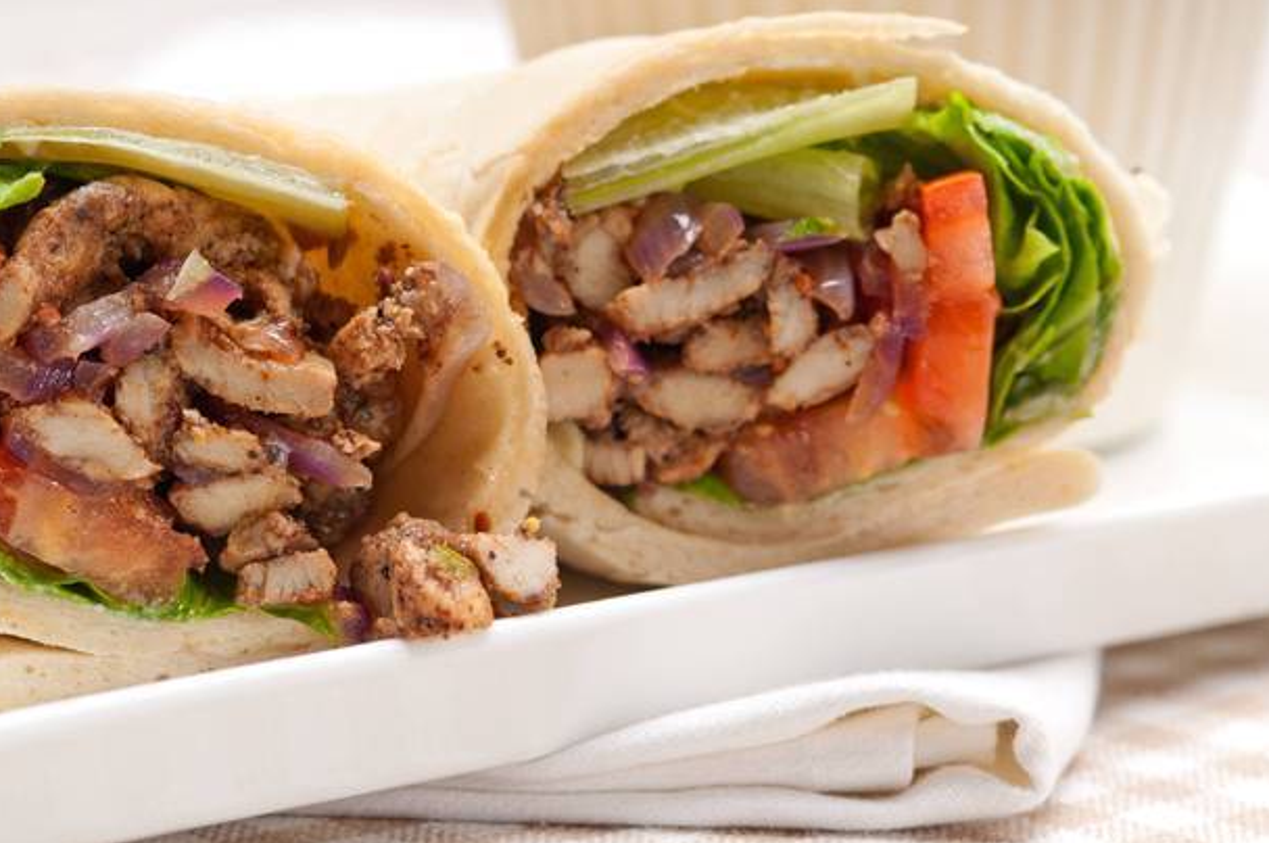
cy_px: 409
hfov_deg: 12.0
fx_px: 6040
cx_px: 584
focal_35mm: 172
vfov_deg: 8.0
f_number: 8
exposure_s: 1/200
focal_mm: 105
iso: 200
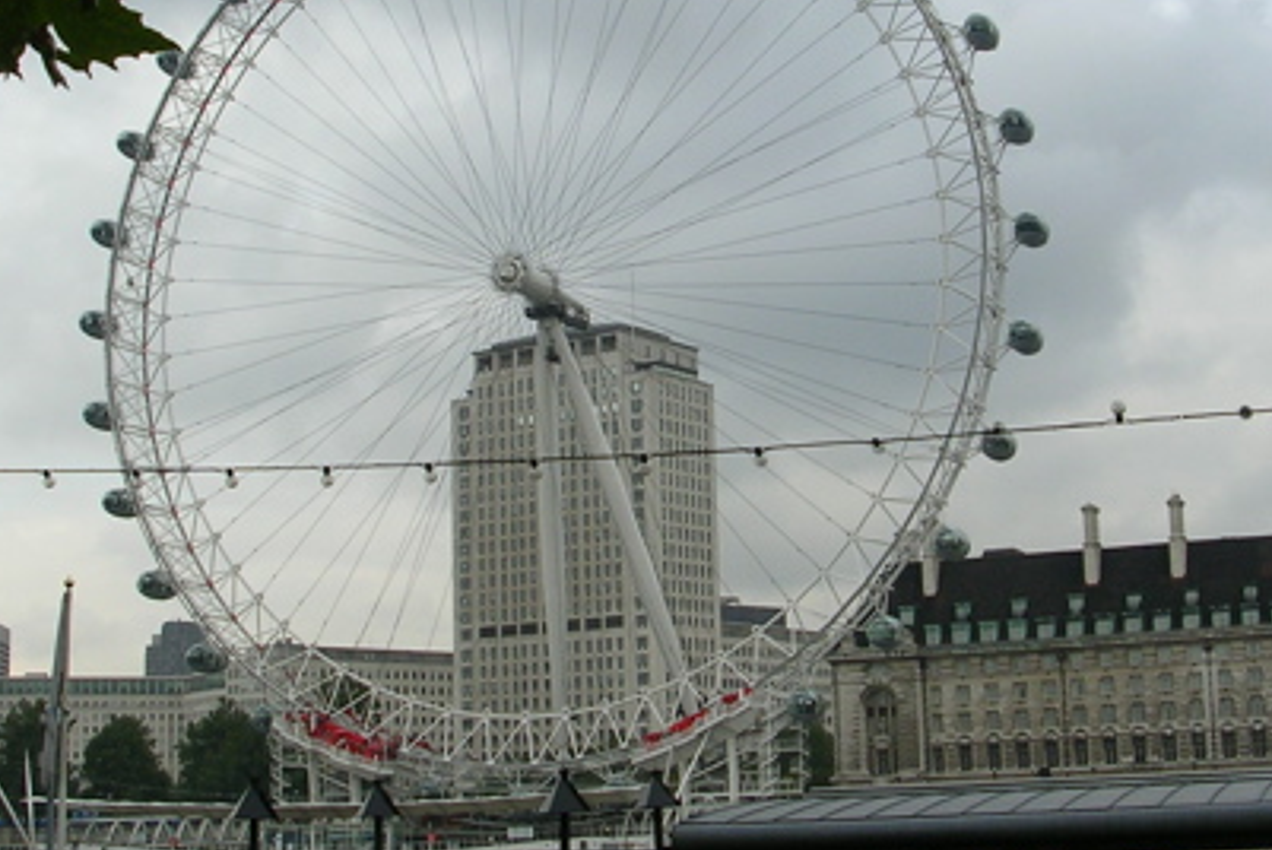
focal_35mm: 63
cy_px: 308
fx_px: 2228
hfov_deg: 31.8
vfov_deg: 21.6
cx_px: 764
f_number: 5.6
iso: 50
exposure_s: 1/177
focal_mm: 5.8
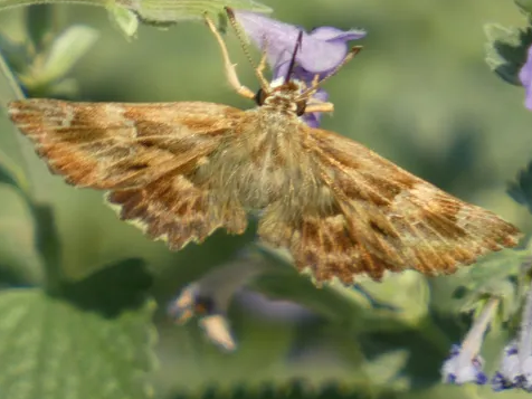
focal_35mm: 1388
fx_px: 21332
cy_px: 192
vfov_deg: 1.1
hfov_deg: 1.4
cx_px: 272
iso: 80
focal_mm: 185
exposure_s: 1/125
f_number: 5.6
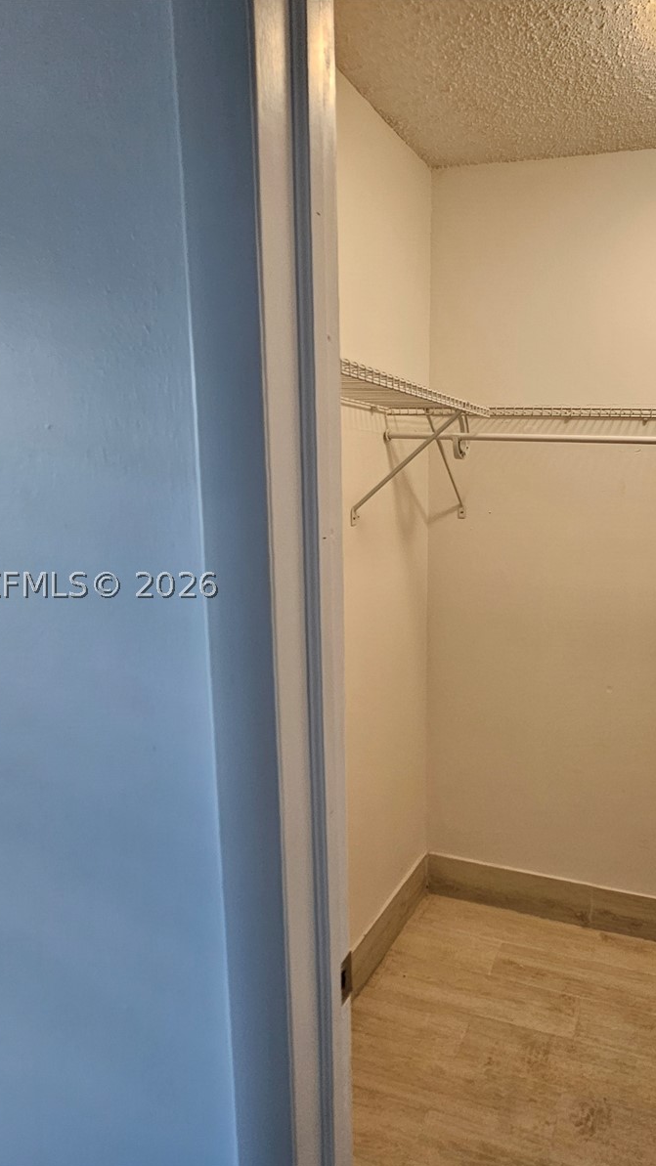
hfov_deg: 54.6
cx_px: 517
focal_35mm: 19
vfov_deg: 89.6
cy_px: 584
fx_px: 588
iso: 200
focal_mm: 2.2
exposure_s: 1/60
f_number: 2.2
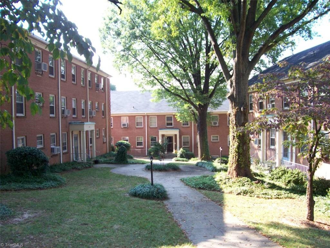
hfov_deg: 54.0
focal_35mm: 34
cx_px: 165
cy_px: 124
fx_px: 324
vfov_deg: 41.8
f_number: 2.7
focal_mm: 5.6
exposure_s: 1/118
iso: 80
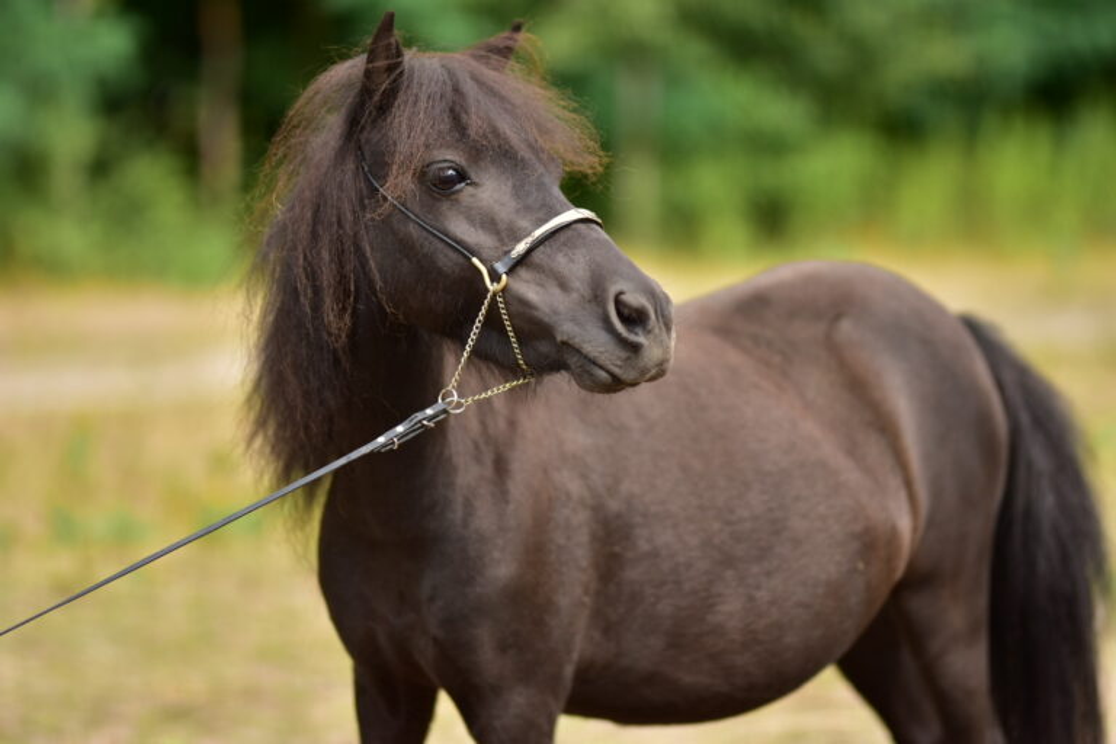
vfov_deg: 10.8
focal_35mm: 128
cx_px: 558
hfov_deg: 16.1
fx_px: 3952
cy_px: 372
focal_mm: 85
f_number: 1.4
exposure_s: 1/3200
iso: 100
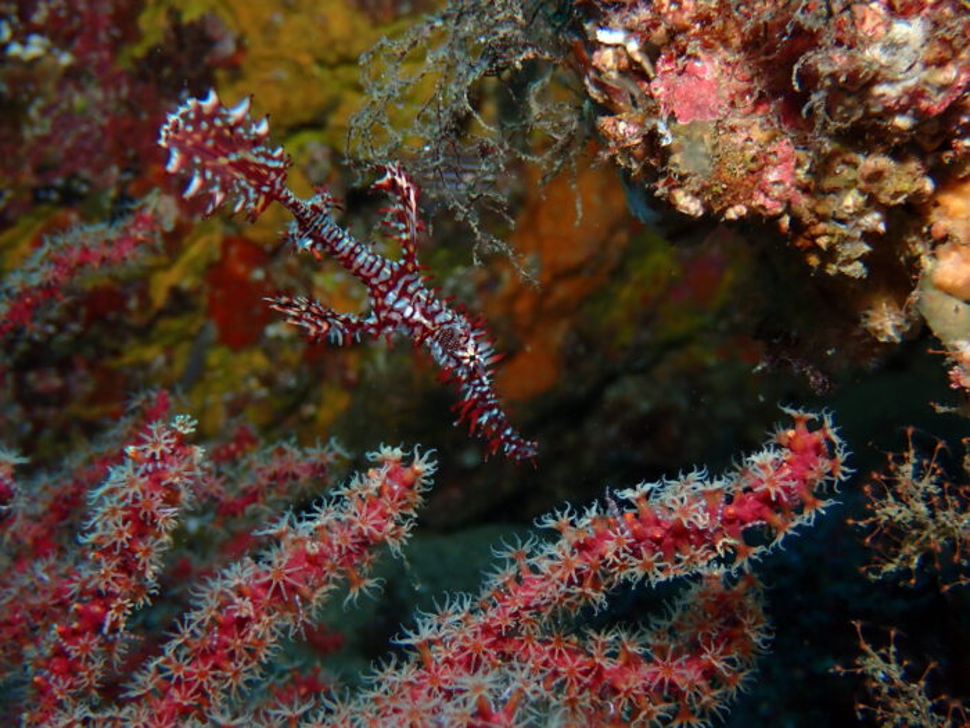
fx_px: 1625
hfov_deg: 33.2
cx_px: 485
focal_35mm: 58
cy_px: 364
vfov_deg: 25.2
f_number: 5
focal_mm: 10.35
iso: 200
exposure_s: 1/125
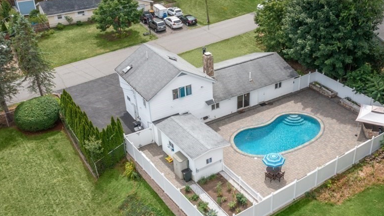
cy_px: 112
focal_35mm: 39
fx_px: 397
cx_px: 229
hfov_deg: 51.3
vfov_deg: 30.4
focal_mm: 10.26
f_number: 8
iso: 200
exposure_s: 1/60
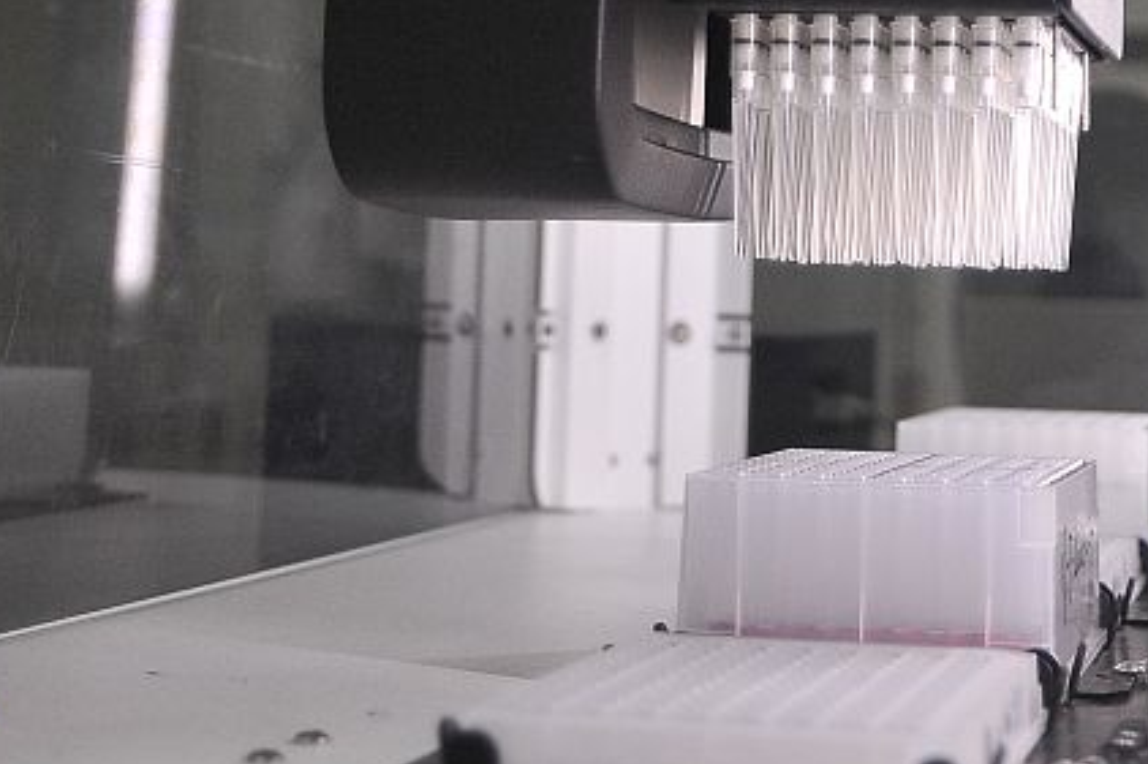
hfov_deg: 22.1
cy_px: -52
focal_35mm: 91
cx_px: 900
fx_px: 2901
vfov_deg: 14.7
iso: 1600
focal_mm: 32
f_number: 3.8
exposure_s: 1/400
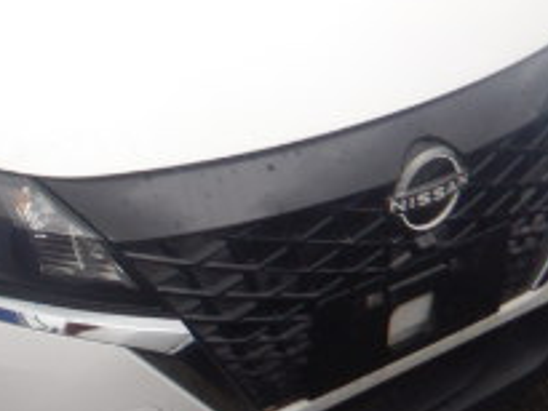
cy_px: 3
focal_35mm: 75
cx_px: -35
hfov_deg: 24.5
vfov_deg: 19.1
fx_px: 1188
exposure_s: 1/160
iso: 125
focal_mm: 4.3
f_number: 2.8
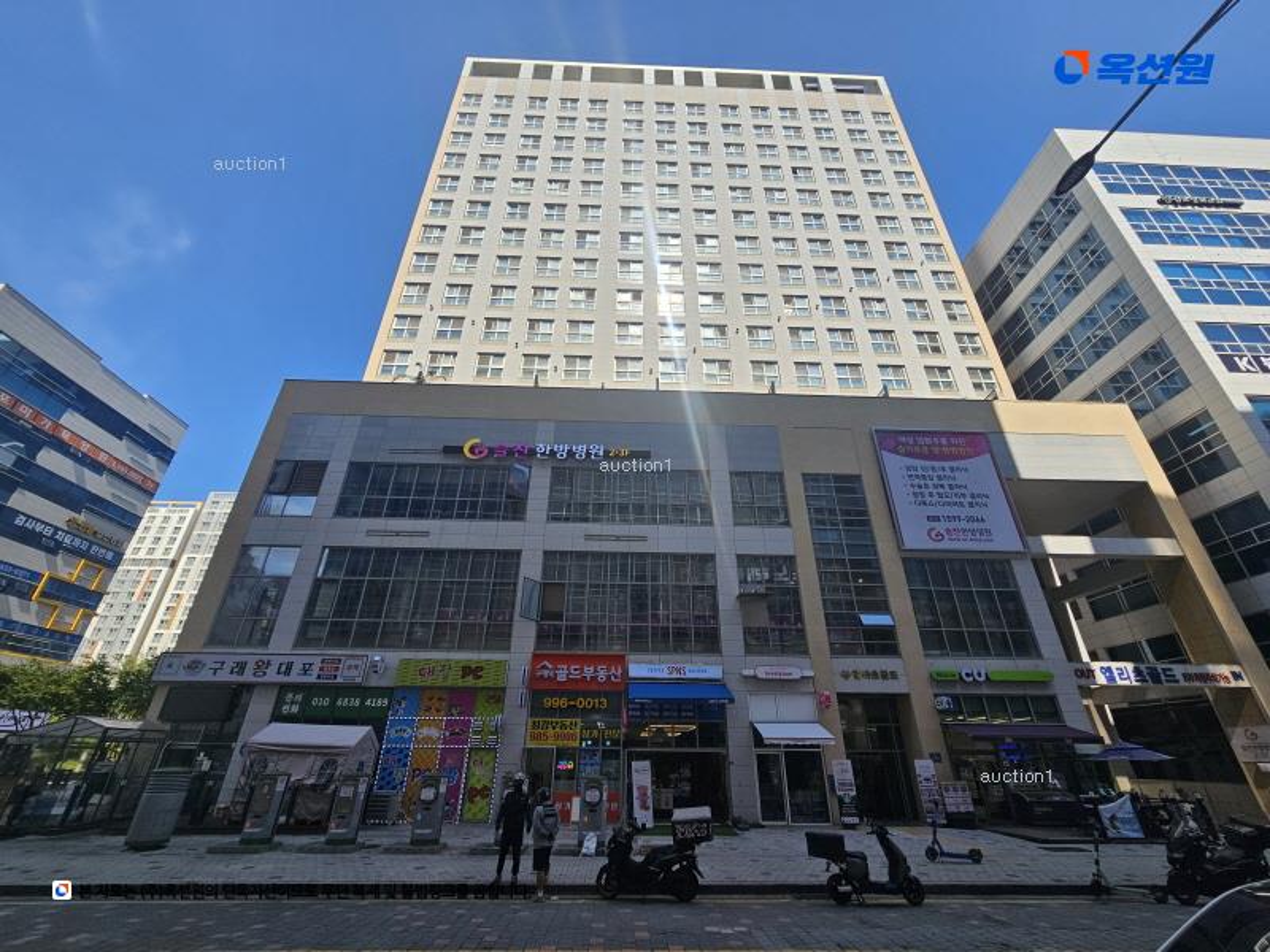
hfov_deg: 106.2
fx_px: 477
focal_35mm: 13
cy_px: 476
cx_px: 635
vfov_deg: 89.9
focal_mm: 2.2
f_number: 2.2
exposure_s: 1/1920
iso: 50
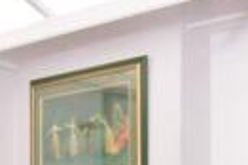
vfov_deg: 17.0
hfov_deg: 24.8
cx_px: 286
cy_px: 221
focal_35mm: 75
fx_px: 516
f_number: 5.6
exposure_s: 1/25
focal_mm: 10
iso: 400
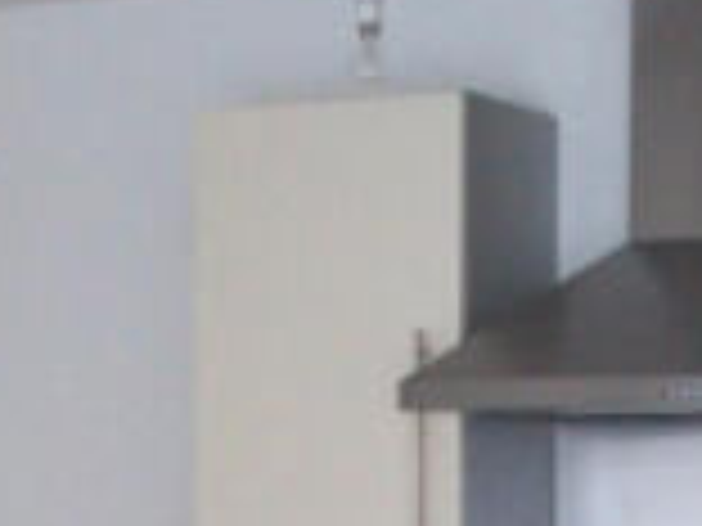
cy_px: 915
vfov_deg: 11.0
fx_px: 2576
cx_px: 565
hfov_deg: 15.4
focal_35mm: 127
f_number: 2.8
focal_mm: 5.7
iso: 219
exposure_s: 1/60
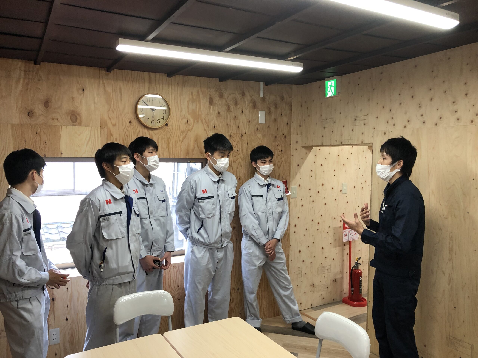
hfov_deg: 63.4
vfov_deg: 49.7
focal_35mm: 28
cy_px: 179
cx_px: 239
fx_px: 387
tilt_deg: -4.5
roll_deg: -0.3
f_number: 1.8
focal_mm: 3.99
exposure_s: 1/30
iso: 40
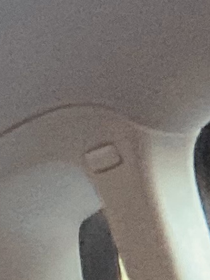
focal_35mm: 223
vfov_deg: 8.8
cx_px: -680
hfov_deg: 5.6
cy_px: 20
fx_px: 1801
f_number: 2.2
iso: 250
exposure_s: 1/36
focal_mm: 2.87
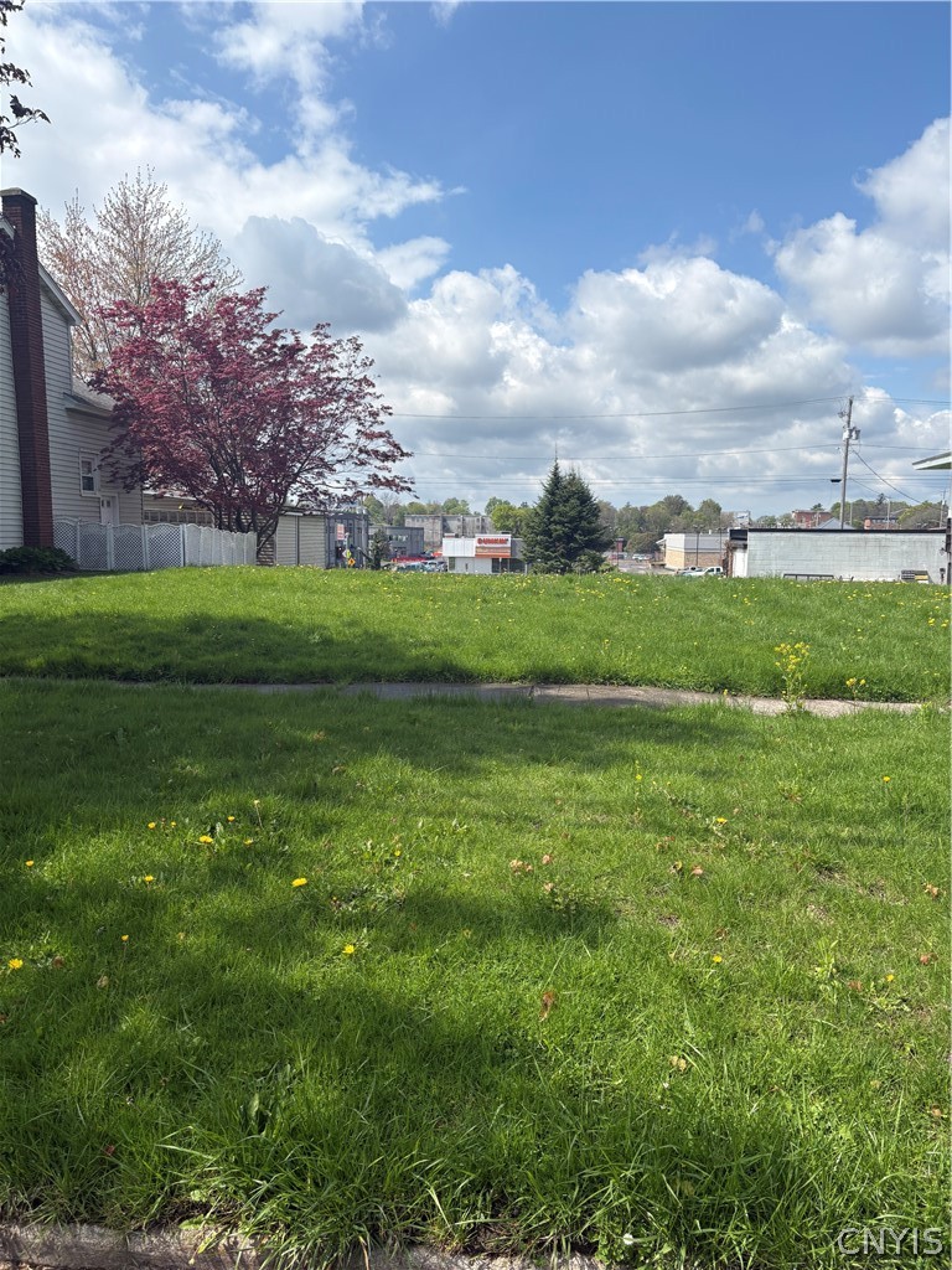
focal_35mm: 26
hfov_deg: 53.1
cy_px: 635
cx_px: 476
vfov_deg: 67.3
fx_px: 953
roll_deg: -0.9
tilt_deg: -8.1
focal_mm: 5.96
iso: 50
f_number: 1.6
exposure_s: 1/3831
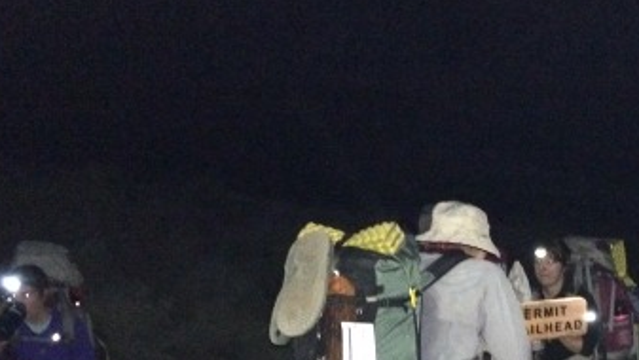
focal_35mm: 60
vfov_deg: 19.4
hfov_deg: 34.1
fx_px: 1017
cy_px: 383
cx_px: 489
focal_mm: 4.15
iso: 1250
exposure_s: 1/16
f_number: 2.2
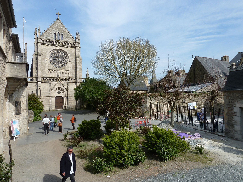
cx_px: 122
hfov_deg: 69.4
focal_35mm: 25
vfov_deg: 54.9
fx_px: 175
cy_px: 91
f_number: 4.5
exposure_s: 1/400
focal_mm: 4.1
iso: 80
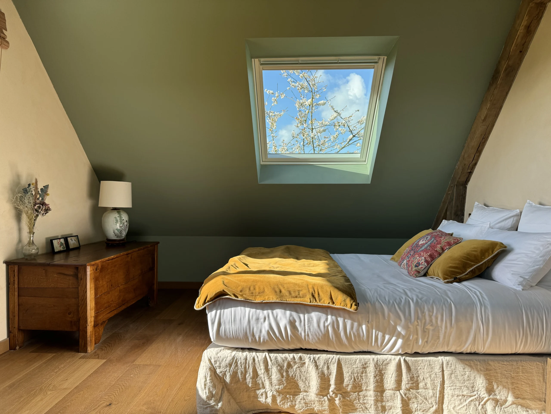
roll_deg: -0.2
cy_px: 207
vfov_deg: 56.8
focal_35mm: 24
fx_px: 382
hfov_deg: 71.6
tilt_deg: -1.0
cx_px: 276
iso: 80
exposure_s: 1/832
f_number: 1.78
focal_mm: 6.76
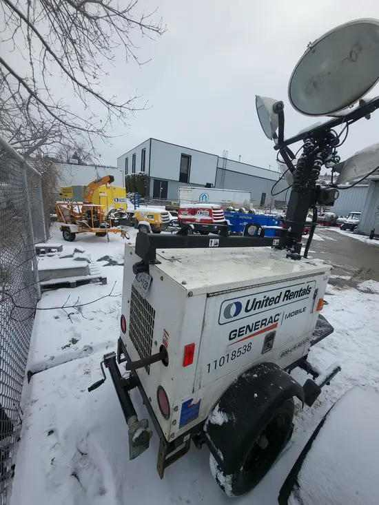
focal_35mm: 13
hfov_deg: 89.9
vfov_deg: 106.2
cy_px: 252
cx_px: 190
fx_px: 190
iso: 32
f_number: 2.2
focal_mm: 1.74
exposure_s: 1/416
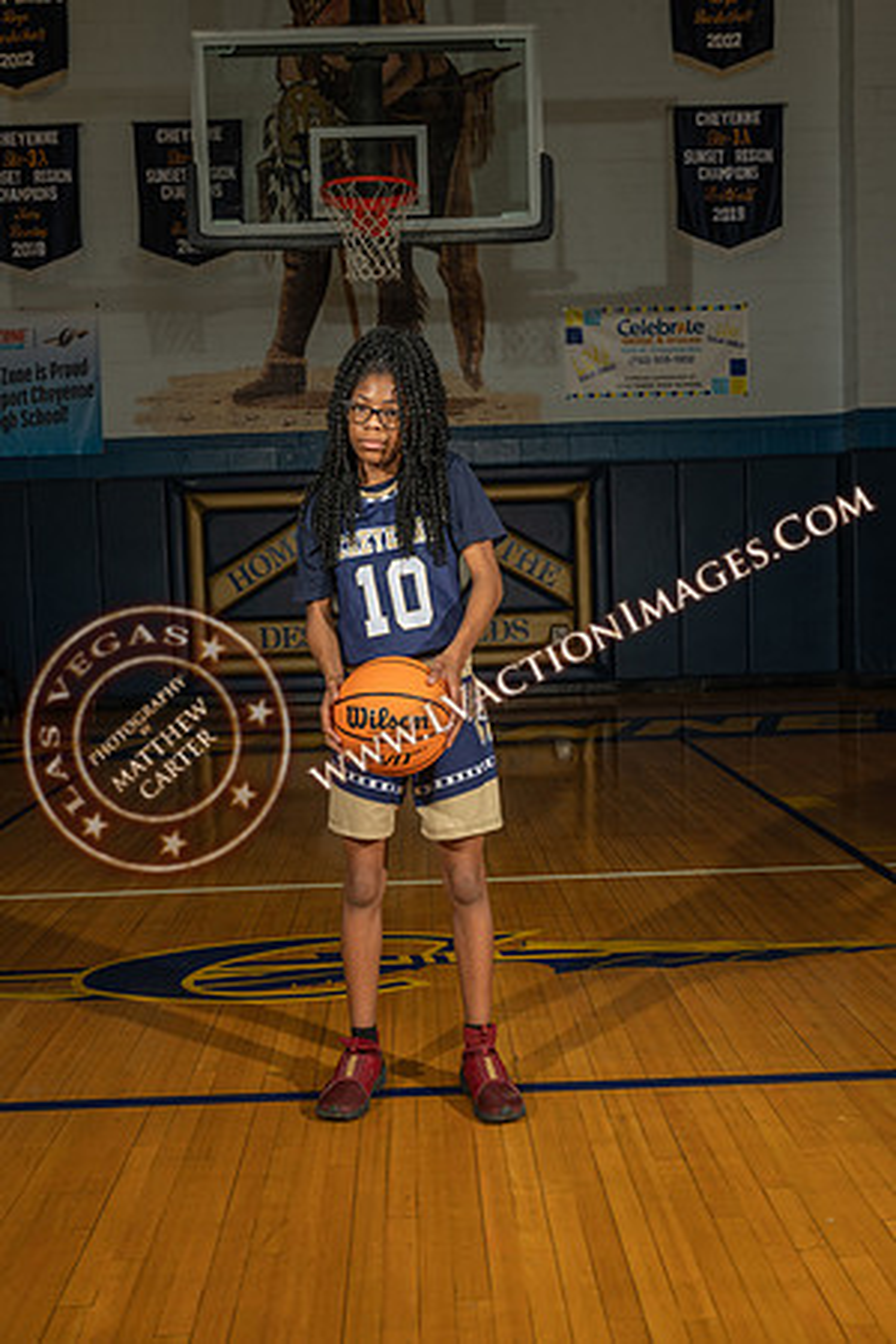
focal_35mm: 38
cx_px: 448
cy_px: 672
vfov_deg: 50.7
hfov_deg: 35.1
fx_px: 1419
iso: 160
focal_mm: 38
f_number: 7.1
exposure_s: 1/200
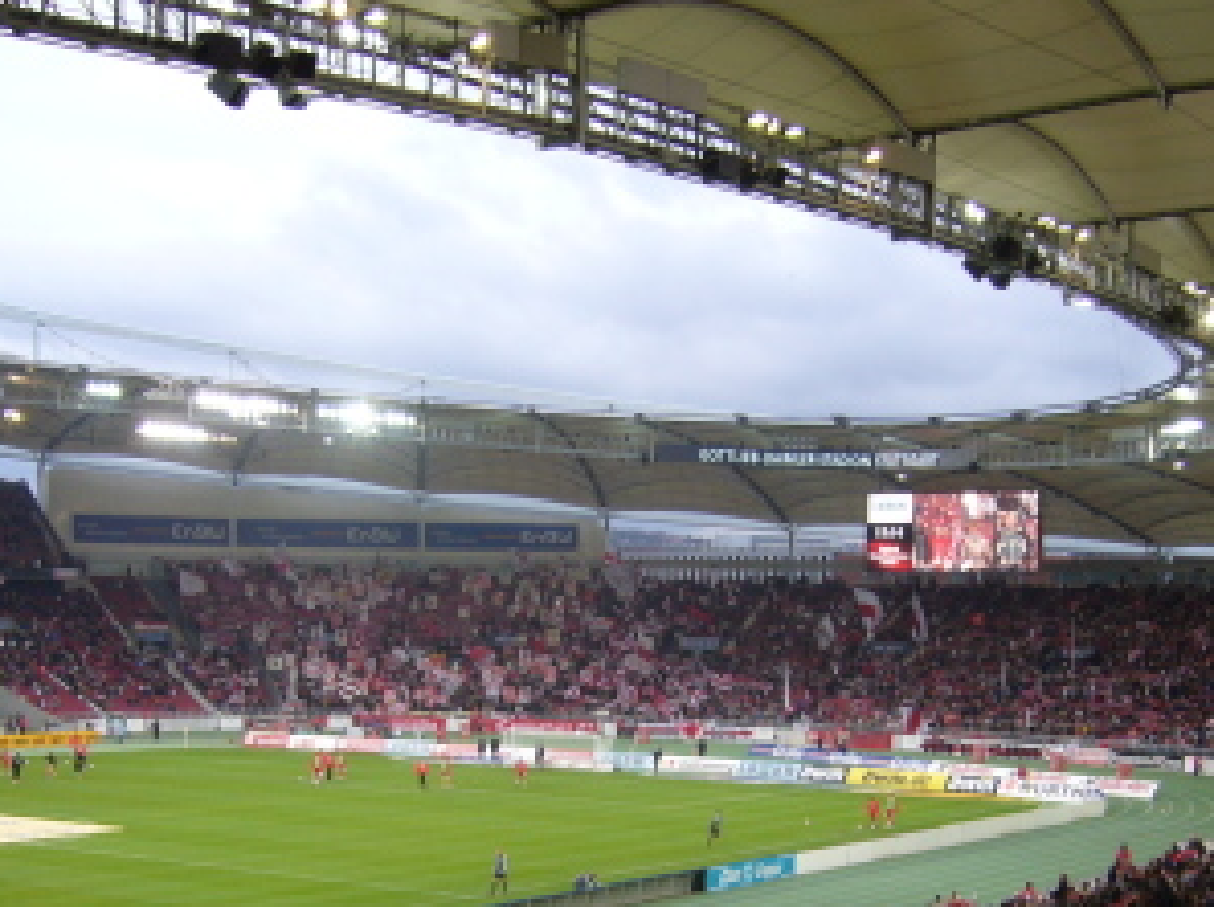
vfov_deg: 24.5
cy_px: 672
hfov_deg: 32.7
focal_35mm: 59
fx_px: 2067
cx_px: 593
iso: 80
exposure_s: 1/50
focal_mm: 5.8
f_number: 2.8
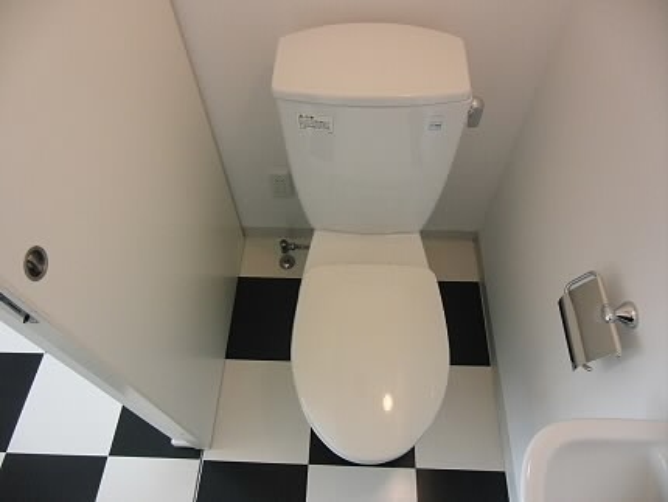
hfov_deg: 71.6
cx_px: 334
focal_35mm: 24
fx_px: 463
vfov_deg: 56.9
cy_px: 251
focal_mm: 4.3
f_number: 7.5
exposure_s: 1/40
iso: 800
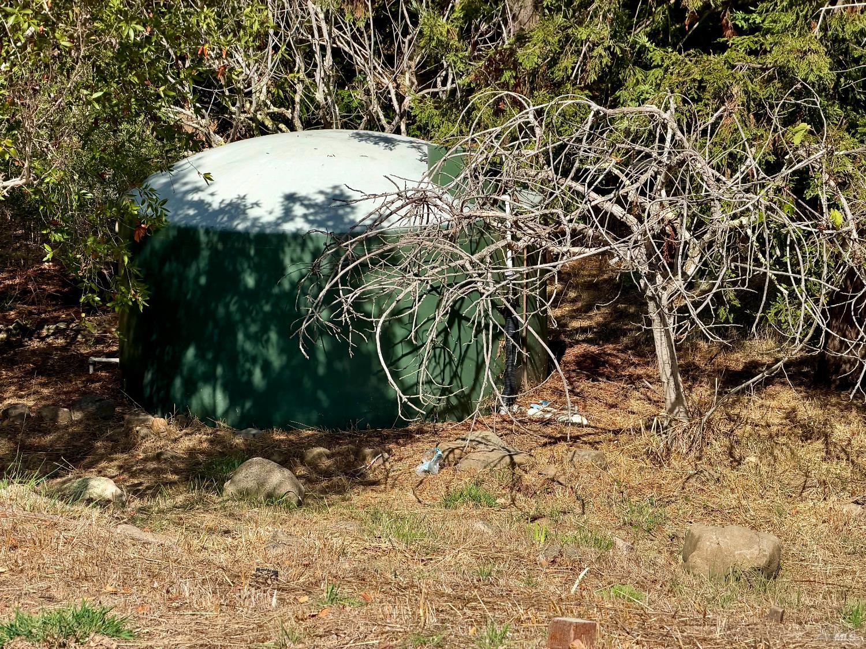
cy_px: 324
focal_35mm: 100
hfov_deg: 19.6
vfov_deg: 14.8
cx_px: 433
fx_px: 2502
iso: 40
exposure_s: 1/638
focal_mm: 16.89
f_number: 2.8
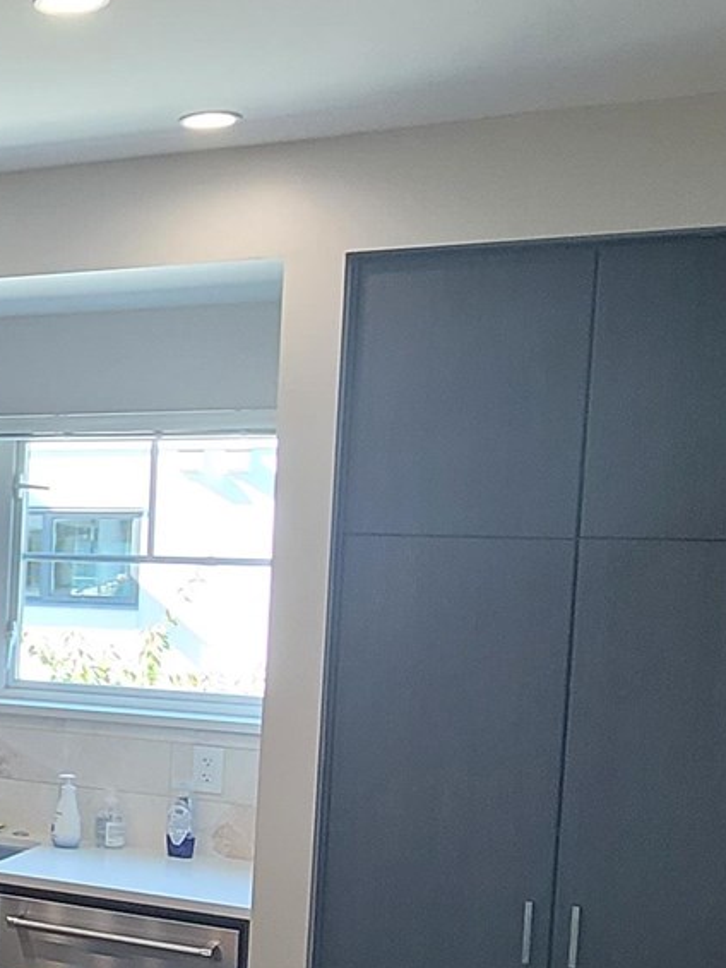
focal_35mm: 53
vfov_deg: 35.7
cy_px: 658
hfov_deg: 21.7
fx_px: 1482
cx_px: -437
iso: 200
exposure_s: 1/60
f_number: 2.2
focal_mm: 2.2
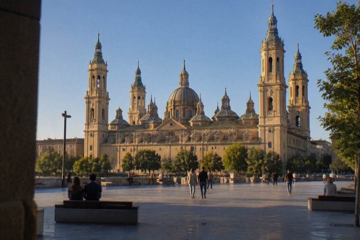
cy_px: 120
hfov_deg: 54.5
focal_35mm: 35
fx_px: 350
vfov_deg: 37.8
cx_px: 180
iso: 400
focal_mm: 35
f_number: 7.1
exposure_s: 1/500
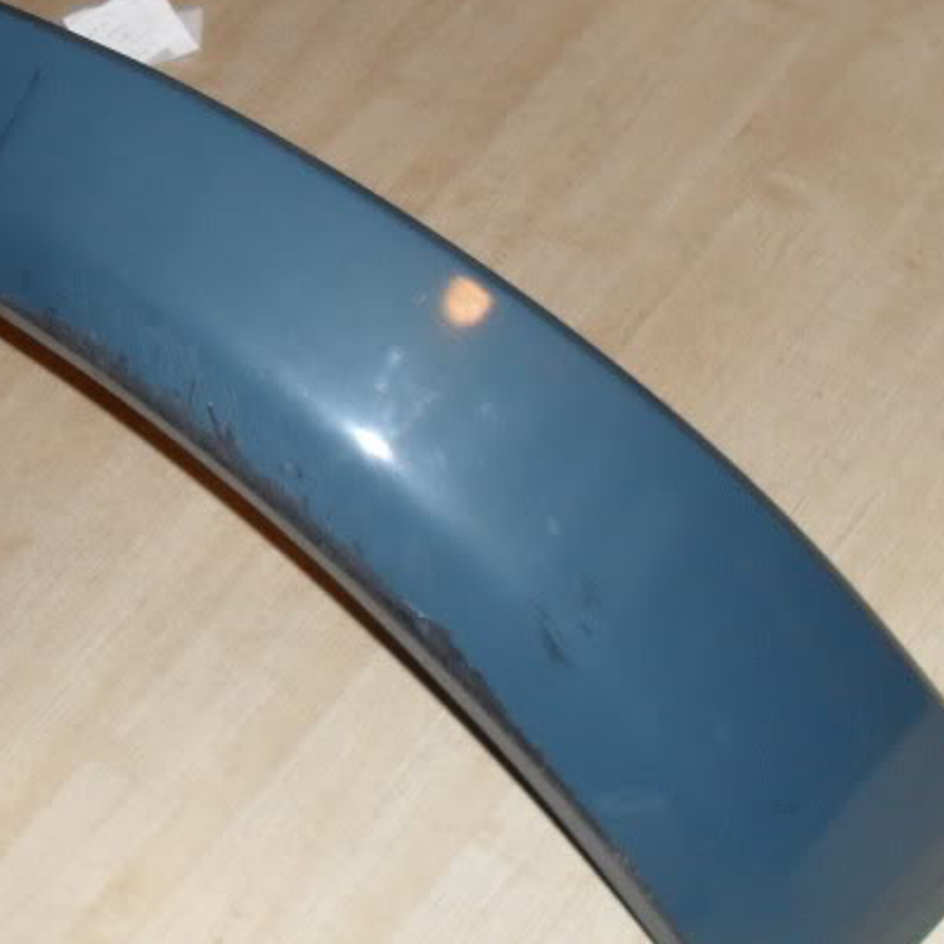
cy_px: 317
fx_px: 1913
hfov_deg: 26.5
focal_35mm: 62
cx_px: 33
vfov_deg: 27.6
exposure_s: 1/45
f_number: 3.2
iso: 200
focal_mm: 6.3
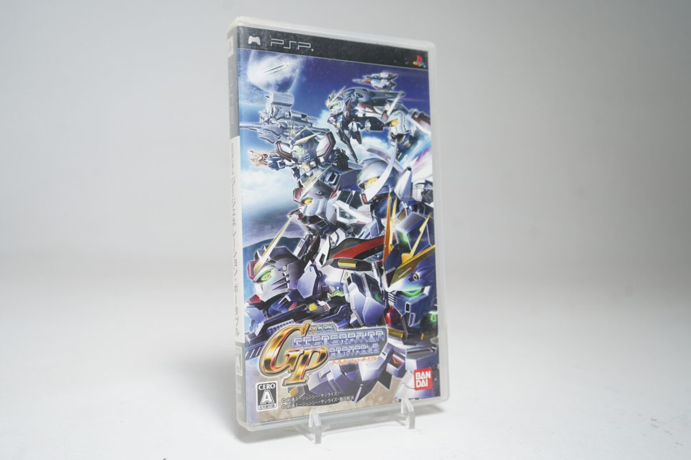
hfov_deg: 55.8
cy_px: 230
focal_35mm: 34
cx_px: 346
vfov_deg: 38.9
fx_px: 653
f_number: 5
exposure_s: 1/40
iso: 1000
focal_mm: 34
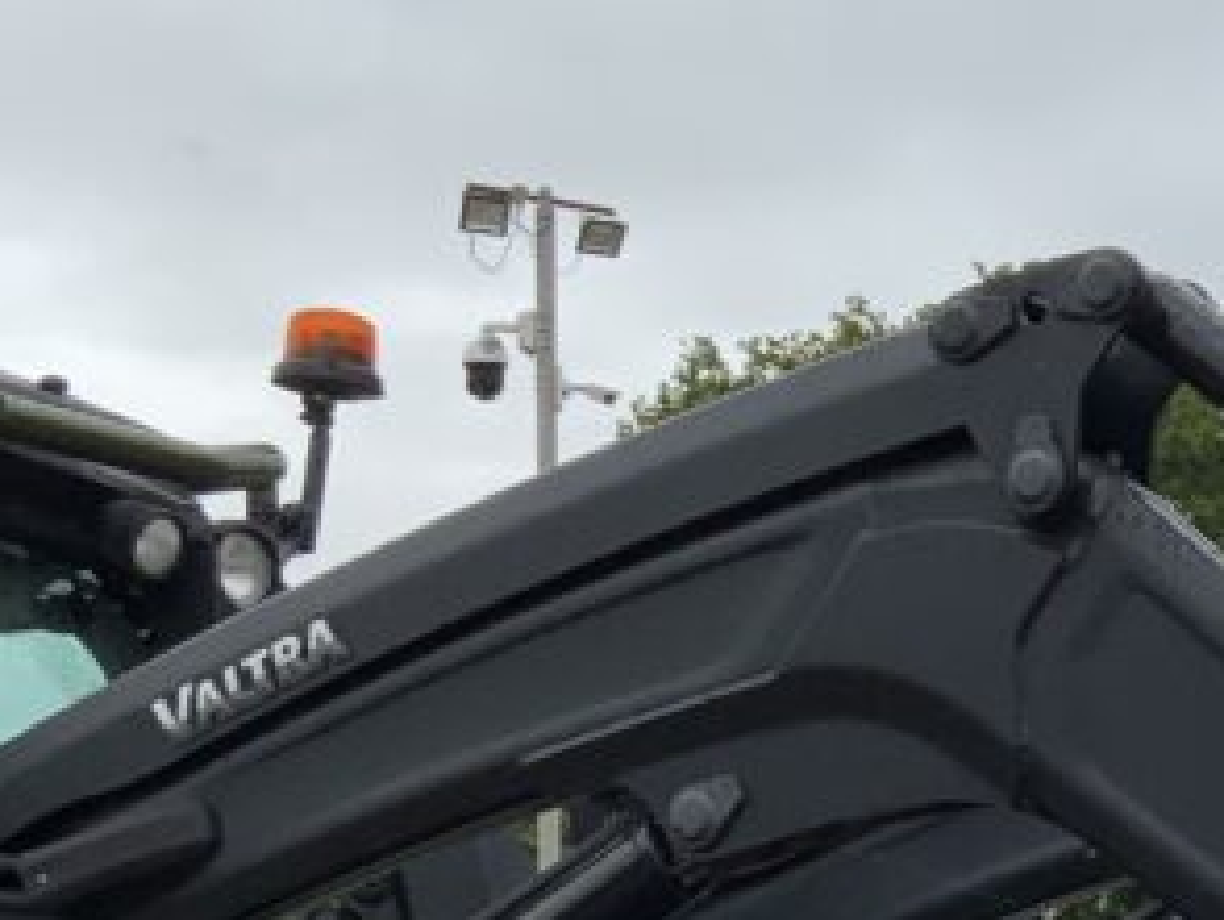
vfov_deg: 14.4
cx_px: 1528
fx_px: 3574
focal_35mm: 101
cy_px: 962
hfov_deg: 18.3
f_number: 1.8
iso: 16
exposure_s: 1/1984
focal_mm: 3
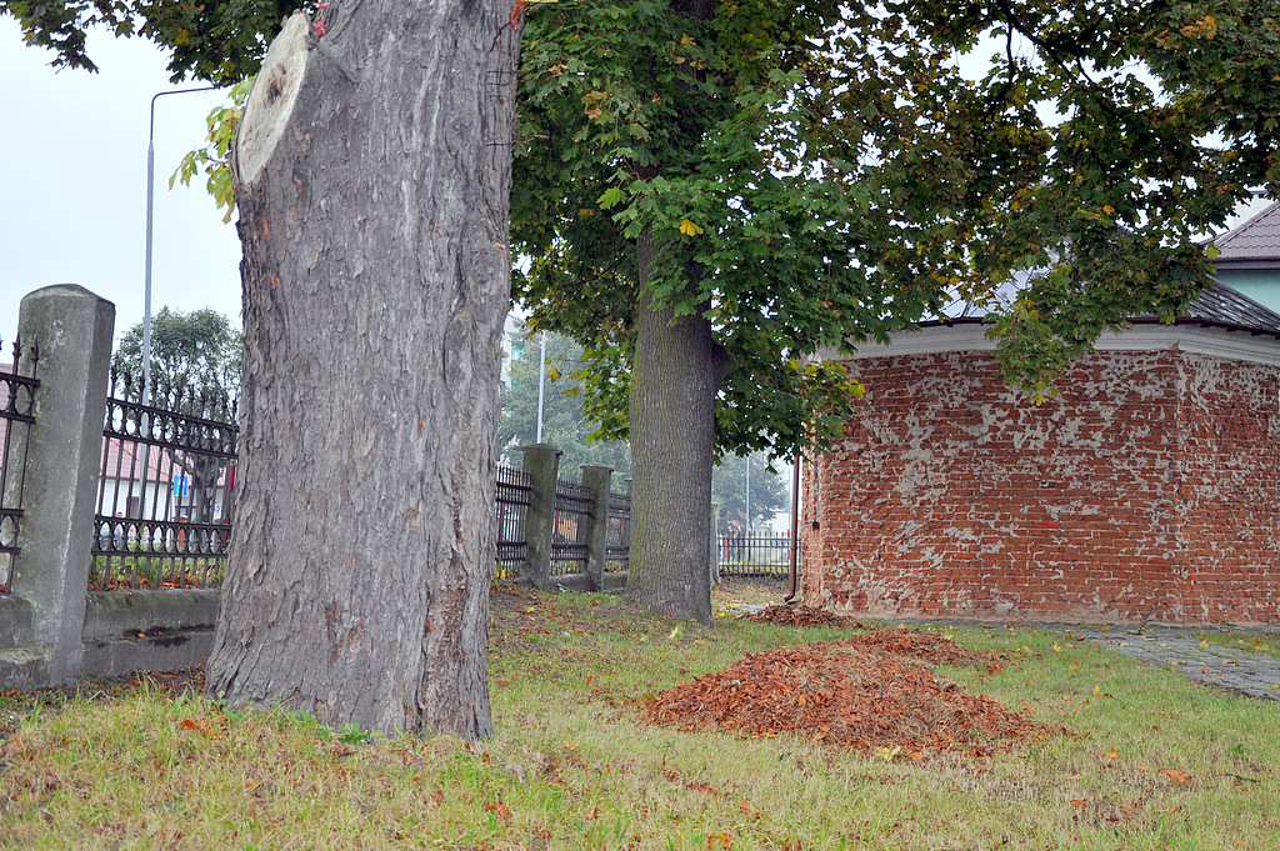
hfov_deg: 43.6
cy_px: 426
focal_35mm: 45
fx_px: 1599
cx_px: 640
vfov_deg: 29.8
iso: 500
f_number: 4.2
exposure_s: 1/100
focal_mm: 30
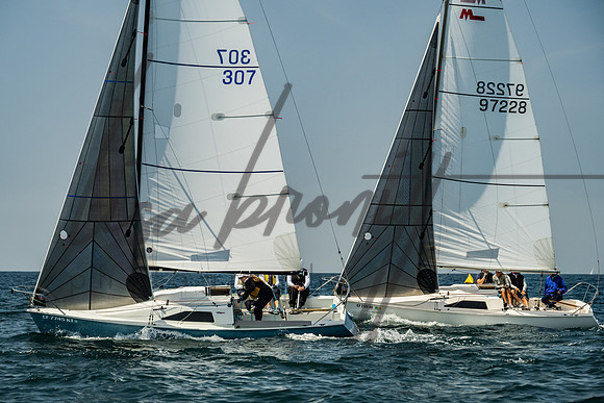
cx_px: 290
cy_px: 201
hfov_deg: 18.8
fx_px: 1827
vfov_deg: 12.6
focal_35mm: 109
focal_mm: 98
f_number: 6.3
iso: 320
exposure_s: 1/1250
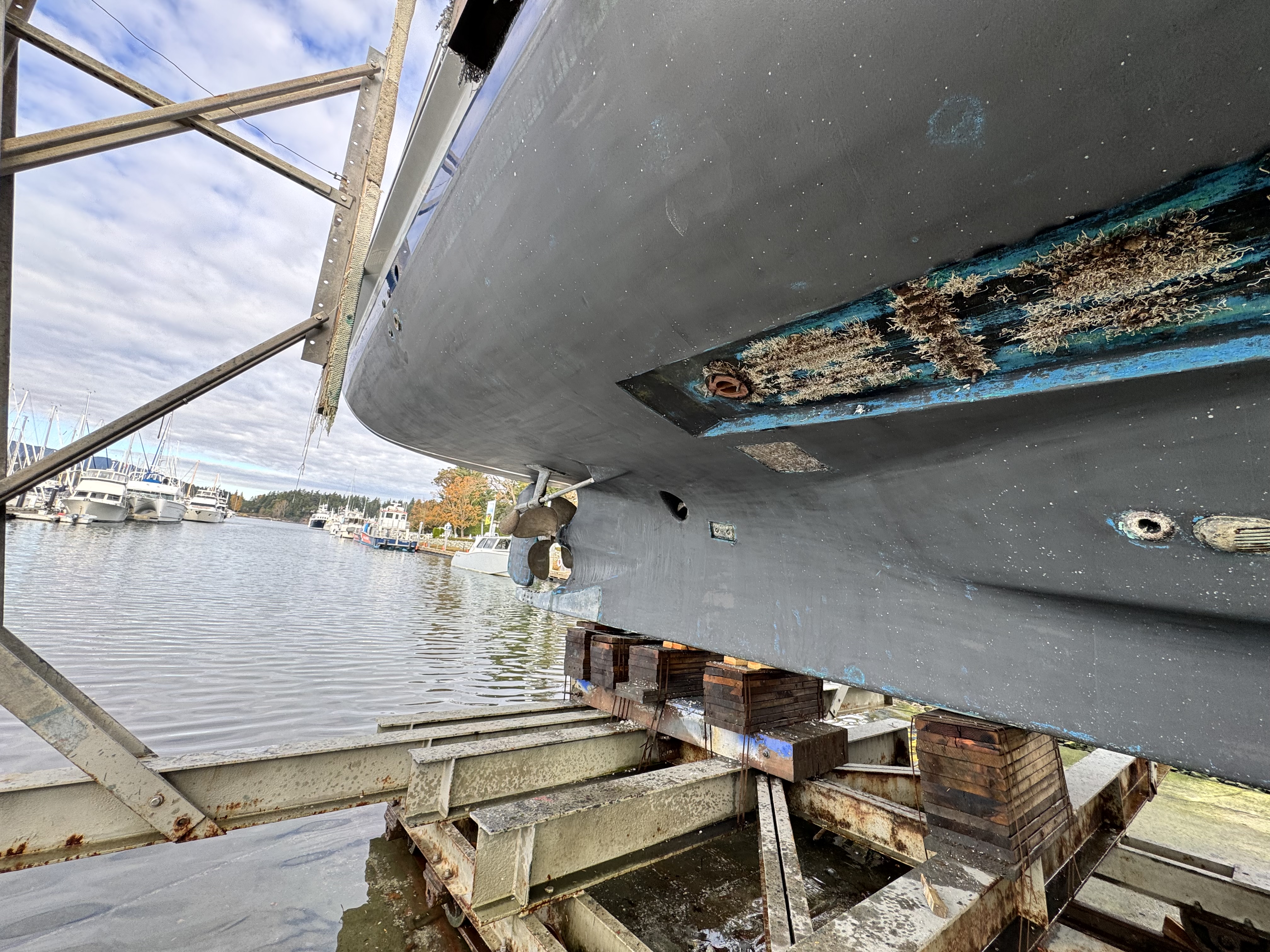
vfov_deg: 85.7
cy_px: 476
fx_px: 514
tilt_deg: +8.0
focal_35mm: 14
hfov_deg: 102.1
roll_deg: -6.6
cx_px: 635
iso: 40
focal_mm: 2.22
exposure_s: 1/156
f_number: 2.2
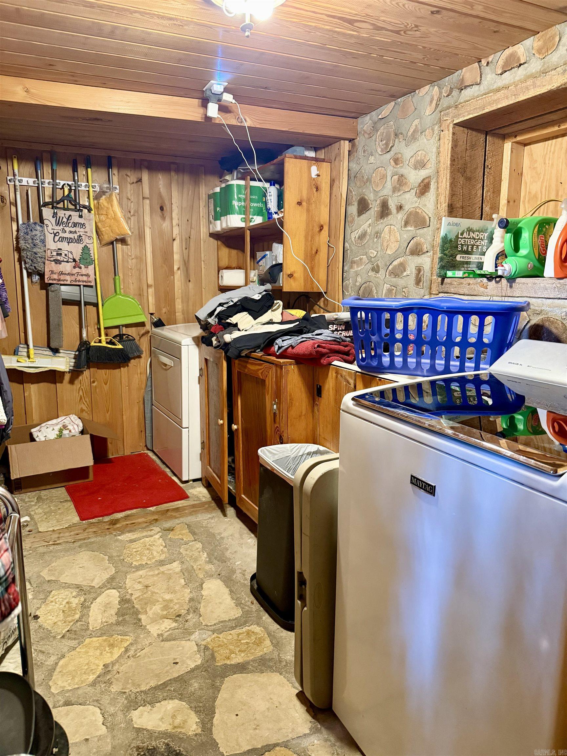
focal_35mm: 24
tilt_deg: -10.4
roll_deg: -0.5
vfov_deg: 71.6
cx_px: 284
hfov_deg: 56.8
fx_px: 524
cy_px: 378
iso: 640
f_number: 1.78
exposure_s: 1/60
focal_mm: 6.76
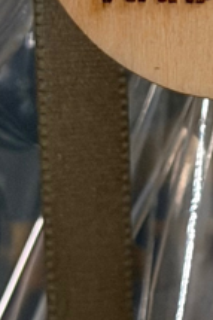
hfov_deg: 4.8
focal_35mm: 279
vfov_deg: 7.3
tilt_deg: -44.3
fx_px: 2480
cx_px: 474
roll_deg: -1.0
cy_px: -129
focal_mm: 6.76
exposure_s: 1/40
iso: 250
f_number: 1.78
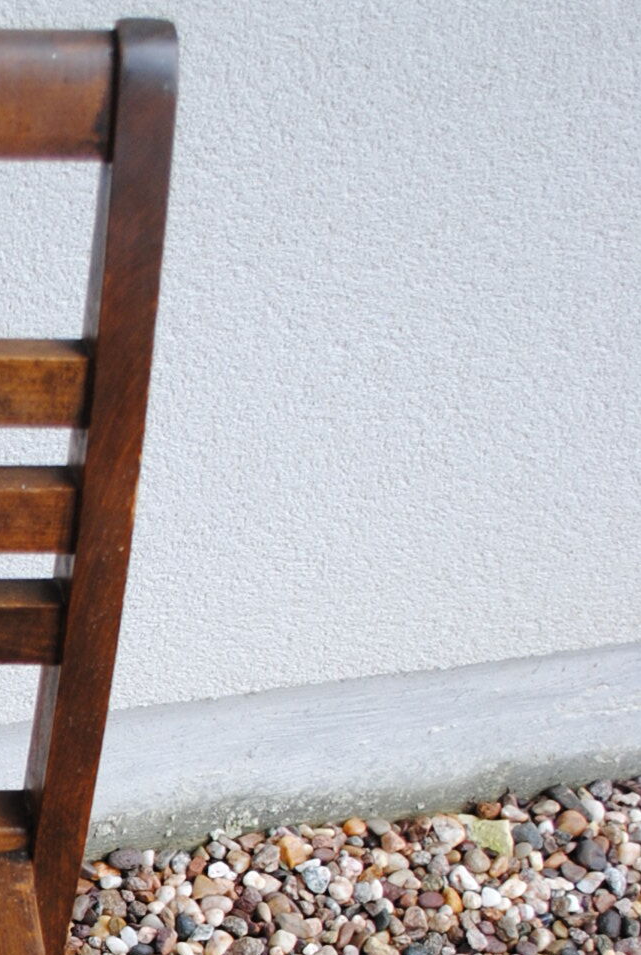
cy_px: 1008
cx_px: -330
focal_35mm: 91
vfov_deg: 21.4
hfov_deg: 14.1
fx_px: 2419
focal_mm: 20
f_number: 4
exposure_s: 1/60
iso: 200
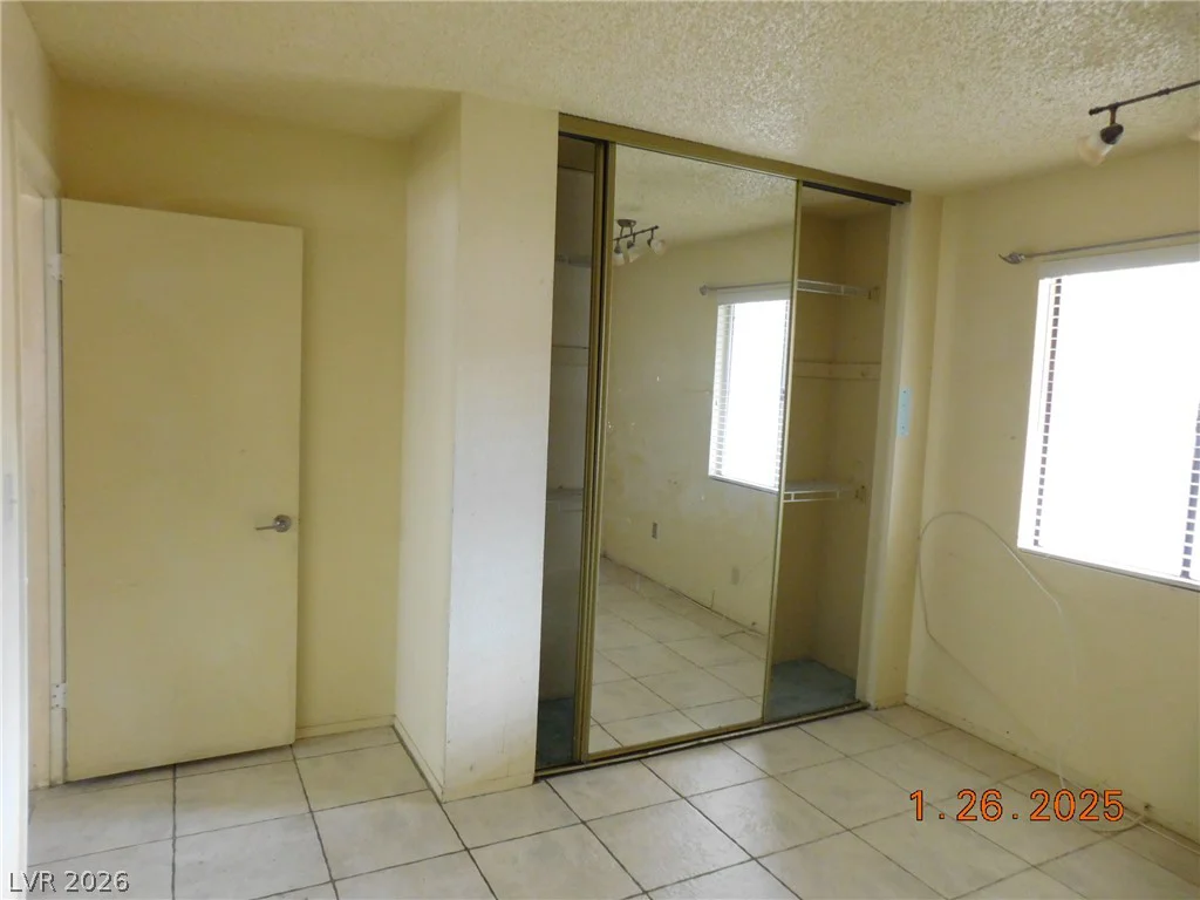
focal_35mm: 23
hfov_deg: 73.9
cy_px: 450
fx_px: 797
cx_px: 600
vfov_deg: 58.9
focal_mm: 4
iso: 400
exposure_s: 1/13
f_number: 3
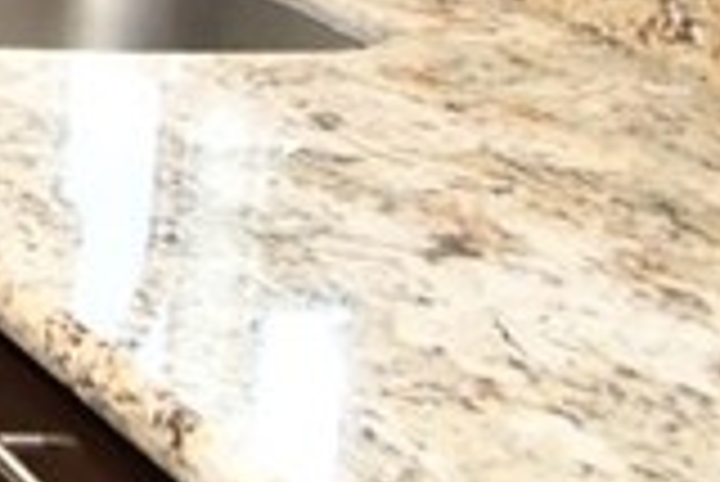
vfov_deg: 12.7
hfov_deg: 13.5
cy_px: -457
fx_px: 1922
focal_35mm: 96
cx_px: -1130
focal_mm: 10
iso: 640
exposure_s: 1/60
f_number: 4
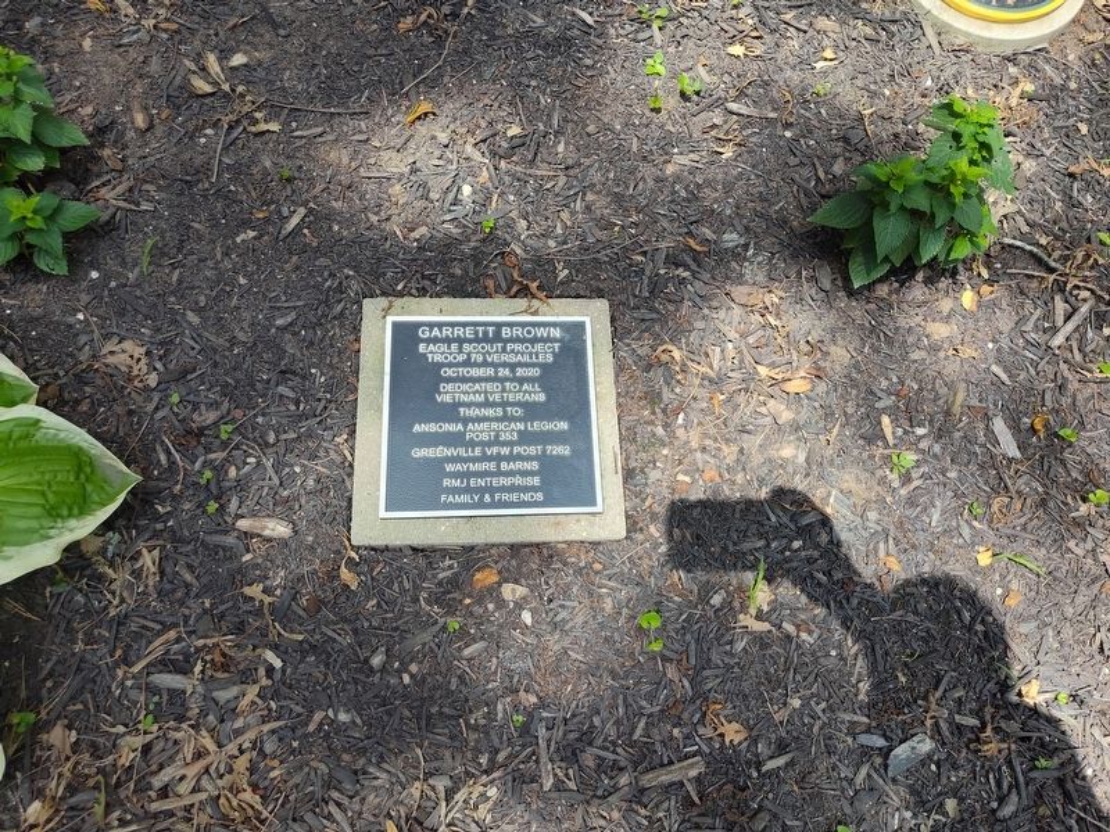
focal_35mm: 23
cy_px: 416
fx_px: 738
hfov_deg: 73.9
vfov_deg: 58.9
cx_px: 555
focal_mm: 5.56
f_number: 1.8
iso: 100
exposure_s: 1/505
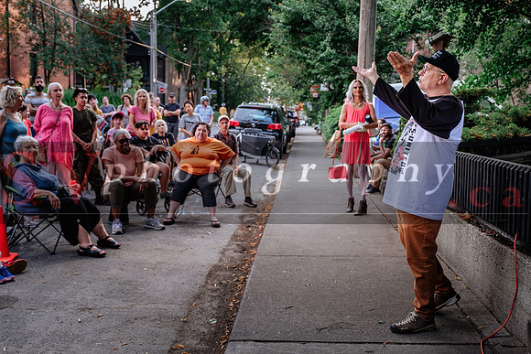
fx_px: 575
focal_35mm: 39
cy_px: 177
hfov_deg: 49.5
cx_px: 266
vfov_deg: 34.2
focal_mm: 25.7
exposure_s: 1/200
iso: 400
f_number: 3.2
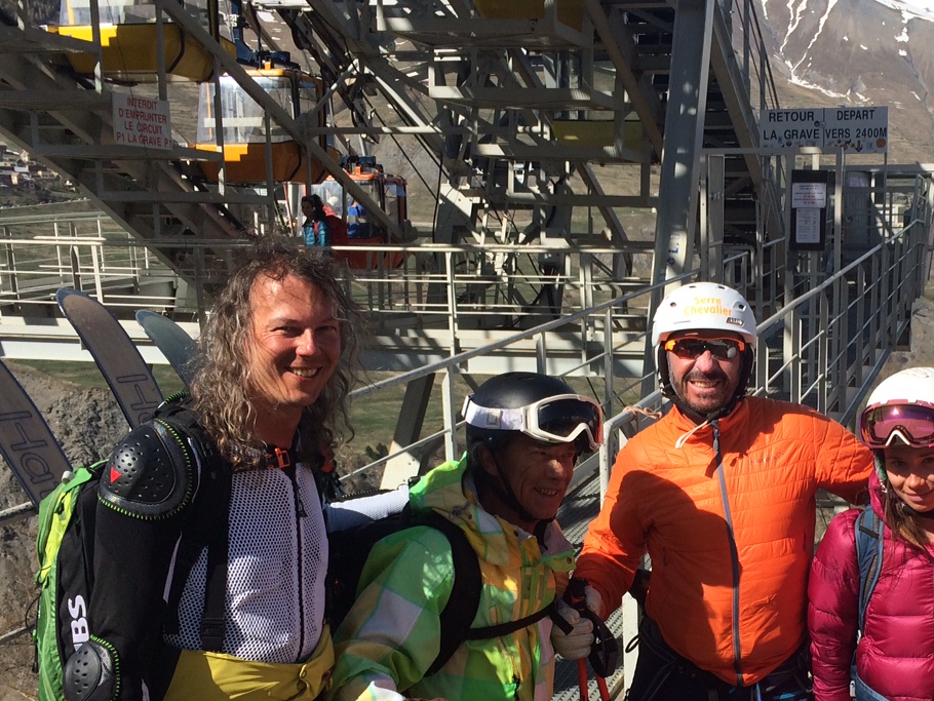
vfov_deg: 27.7
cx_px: 713
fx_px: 1403
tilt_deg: -13.7
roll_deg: +0.0
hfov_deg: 35.9
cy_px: 527
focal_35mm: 52
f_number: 2.2
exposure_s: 1/2283
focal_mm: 4.15
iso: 32
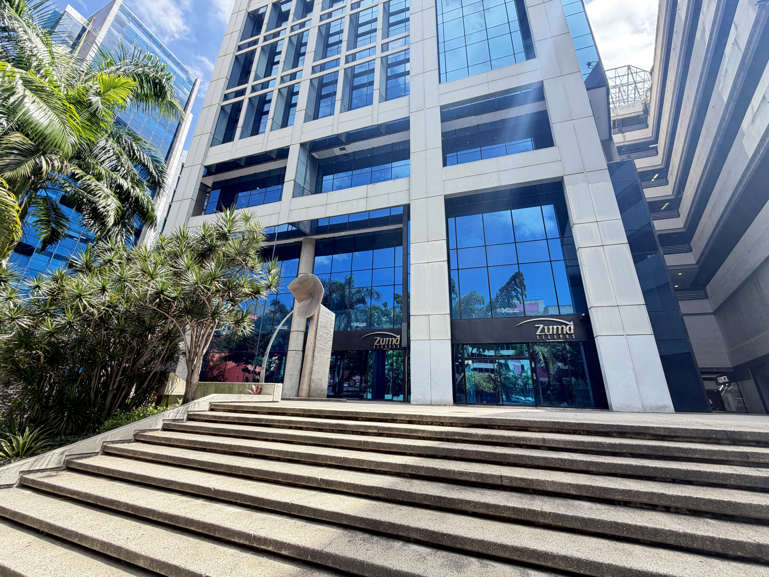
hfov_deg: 102.1
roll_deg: -0.9
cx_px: 384
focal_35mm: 14
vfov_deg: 85.7
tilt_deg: +20.0
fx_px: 311
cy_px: 288
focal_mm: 2.22
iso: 50
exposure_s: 1/227
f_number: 2.2
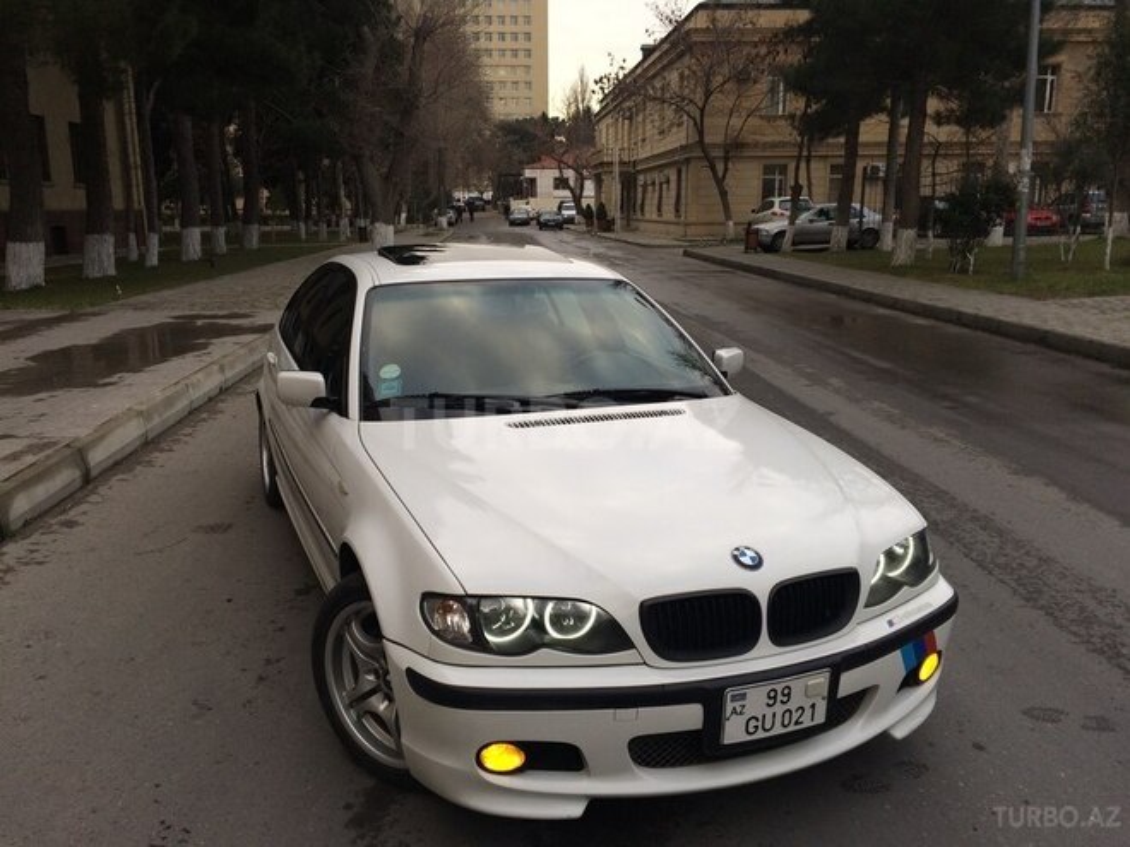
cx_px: 565
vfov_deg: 48.2
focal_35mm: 29
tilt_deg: -12.8
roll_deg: +1.7
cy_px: 424
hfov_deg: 61.7
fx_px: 947
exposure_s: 1/225
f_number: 2.2
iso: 32
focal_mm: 4.15
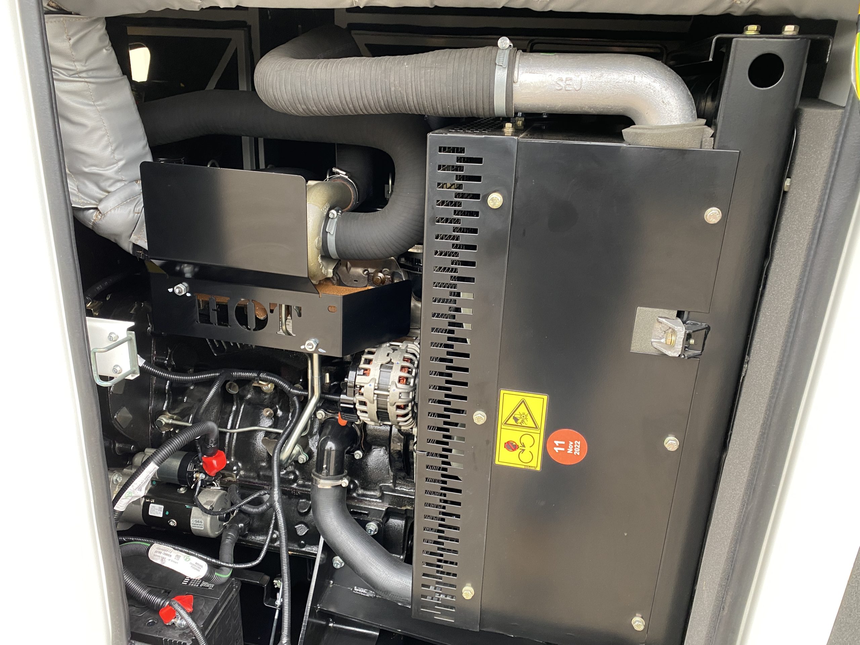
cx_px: 430
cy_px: 322
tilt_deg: -18.8
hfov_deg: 67.3
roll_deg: -1.6
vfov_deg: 53.1
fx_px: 646
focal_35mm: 26
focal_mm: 4.25
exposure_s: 1/60
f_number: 1.8
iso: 160
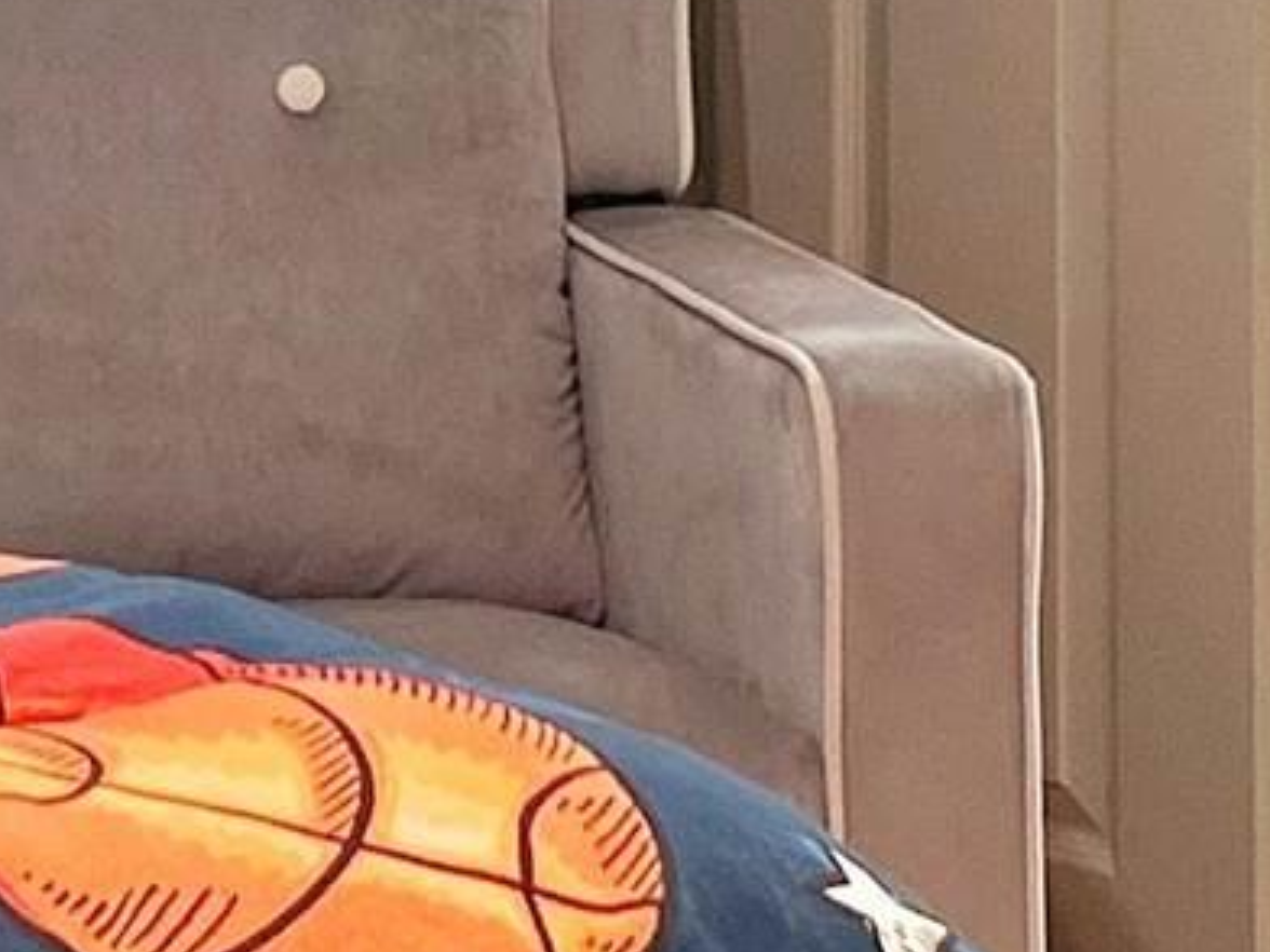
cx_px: 739
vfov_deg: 7.1
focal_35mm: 204
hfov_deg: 9.7
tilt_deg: -1.2
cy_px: -774
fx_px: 7484
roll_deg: +0.1
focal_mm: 5.7
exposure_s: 1/60
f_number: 1.5
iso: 80
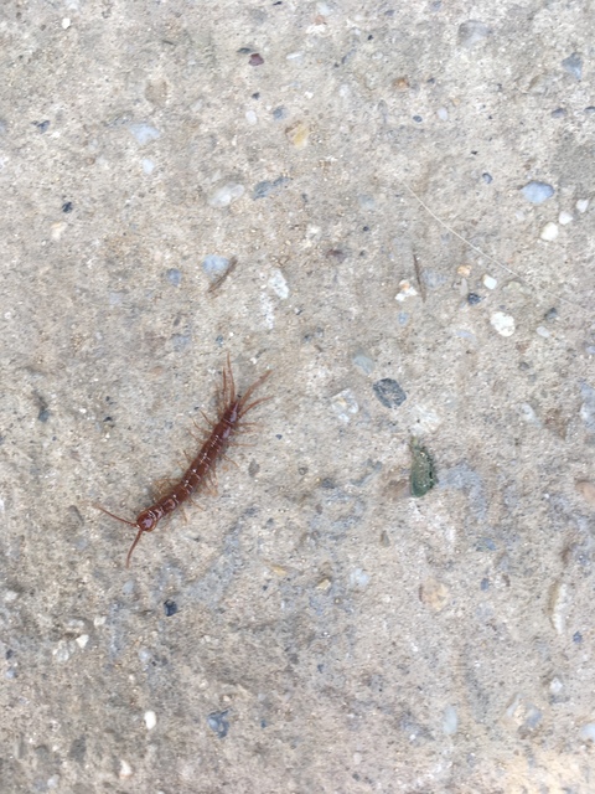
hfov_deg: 48.2
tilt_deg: -85.0
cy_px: 397
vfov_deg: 61.7
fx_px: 665
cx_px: 298
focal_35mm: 29
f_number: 2.2
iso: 25
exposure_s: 1/227
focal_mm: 4.15
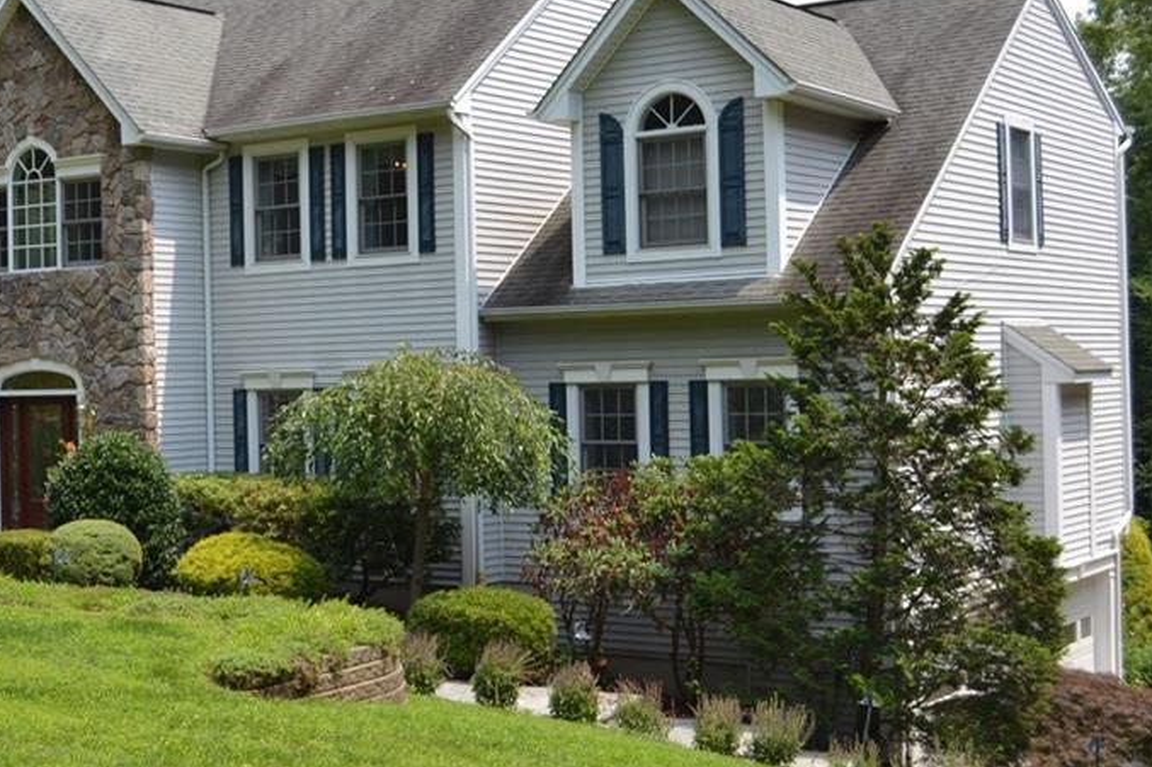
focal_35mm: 59
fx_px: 1887
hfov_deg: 33.5
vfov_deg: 23.0
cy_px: 369
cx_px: 342
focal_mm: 26
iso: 400
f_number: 5
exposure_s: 1/1250
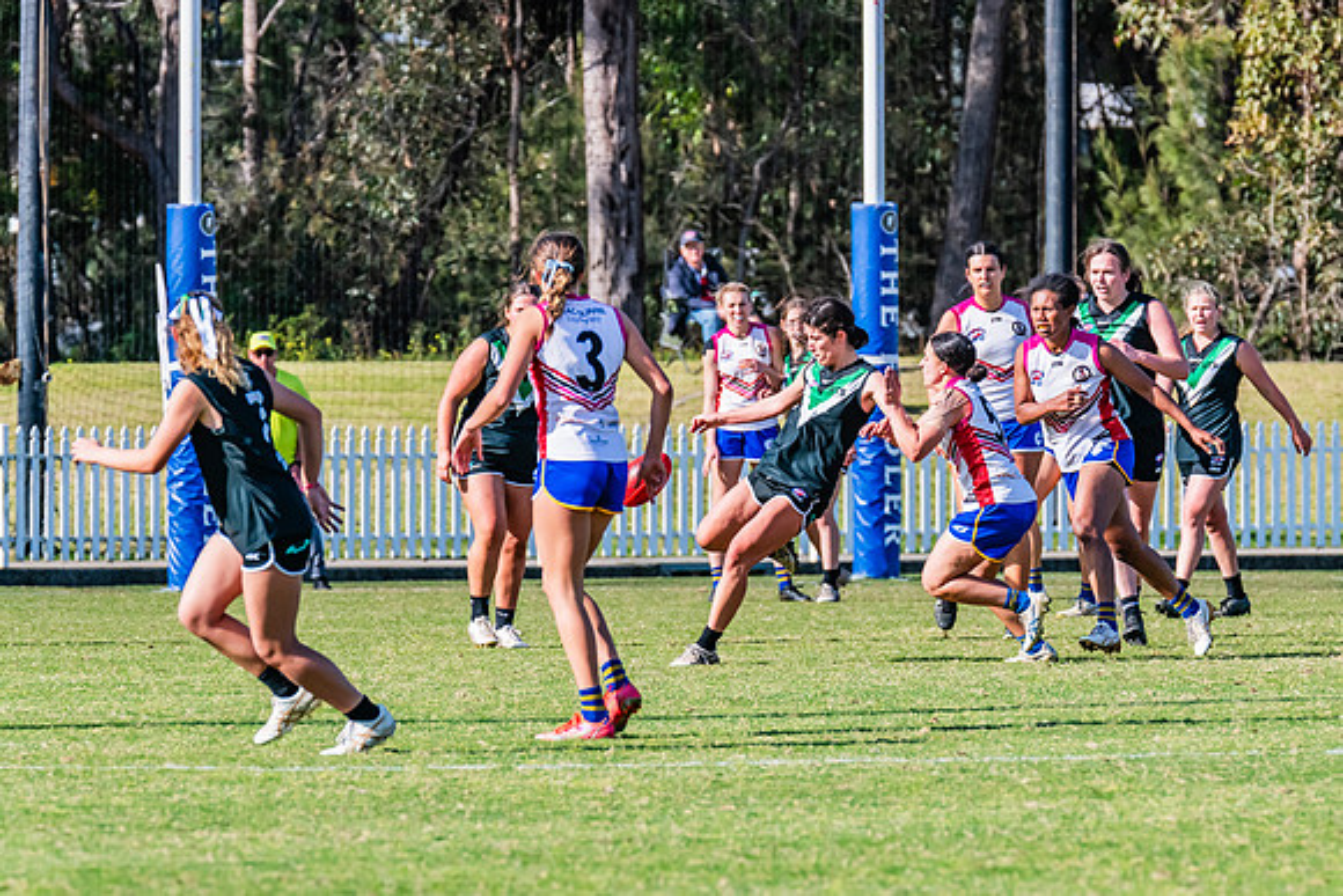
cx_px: 814
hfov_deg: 5.0
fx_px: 15523
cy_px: 473
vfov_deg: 3.3
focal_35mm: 416
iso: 800
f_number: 9
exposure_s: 1/1600
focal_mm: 330
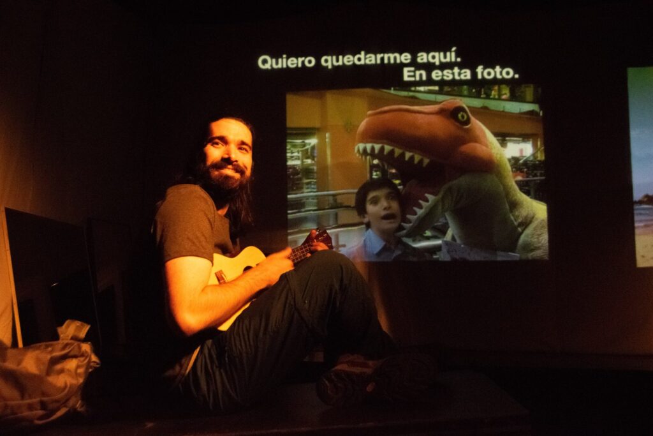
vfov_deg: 36.9
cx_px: 326
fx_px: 653
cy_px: 218
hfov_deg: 53.1
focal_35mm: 36
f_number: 3.8
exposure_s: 1/160
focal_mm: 24
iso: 8000
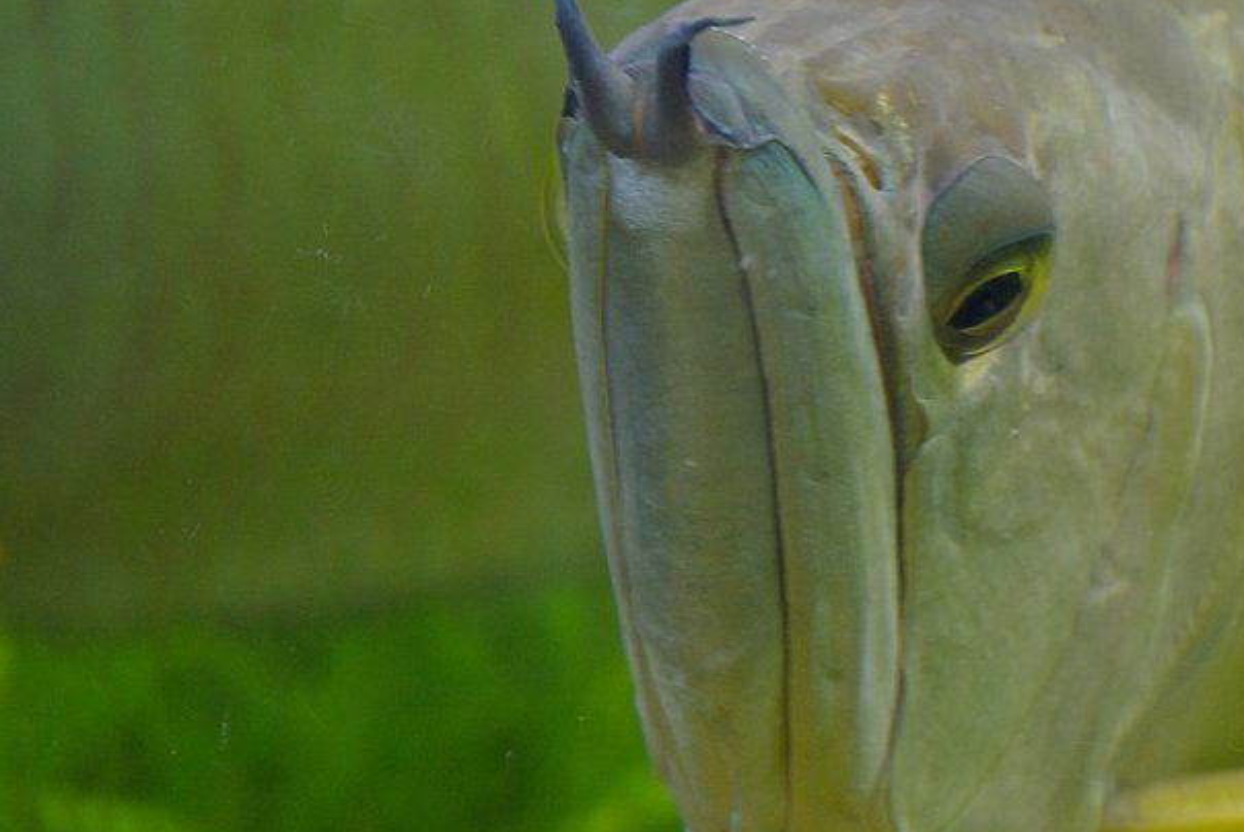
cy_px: 420
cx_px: 1022
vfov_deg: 9.8
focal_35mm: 140
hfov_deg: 14.6
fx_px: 4837
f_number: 8
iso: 800
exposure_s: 1/10
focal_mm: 55
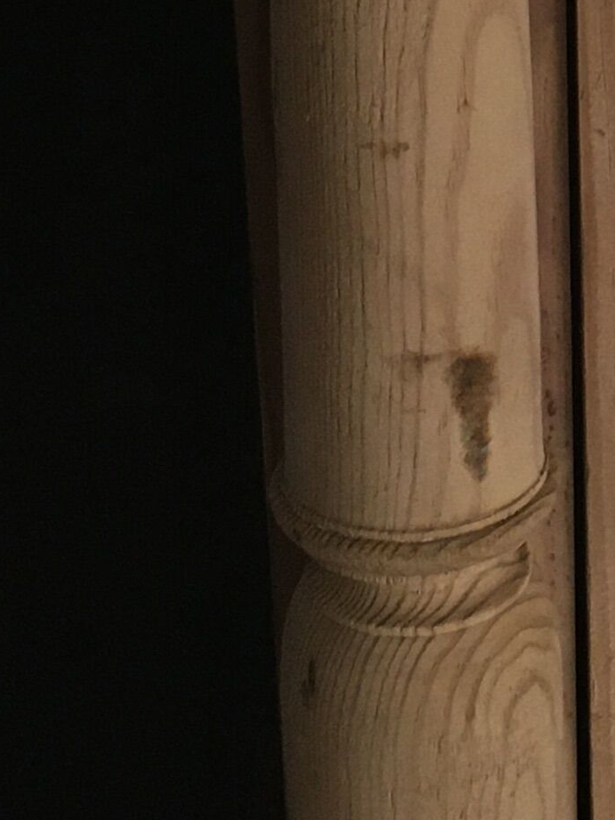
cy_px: 22
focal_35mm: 127
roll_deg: +0.1
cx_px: 928
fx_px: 3008
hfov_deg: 11.2
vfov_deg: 15.3
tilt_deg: -20.3
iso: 160
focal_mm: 4.15
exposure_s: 1/33
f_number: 2.2
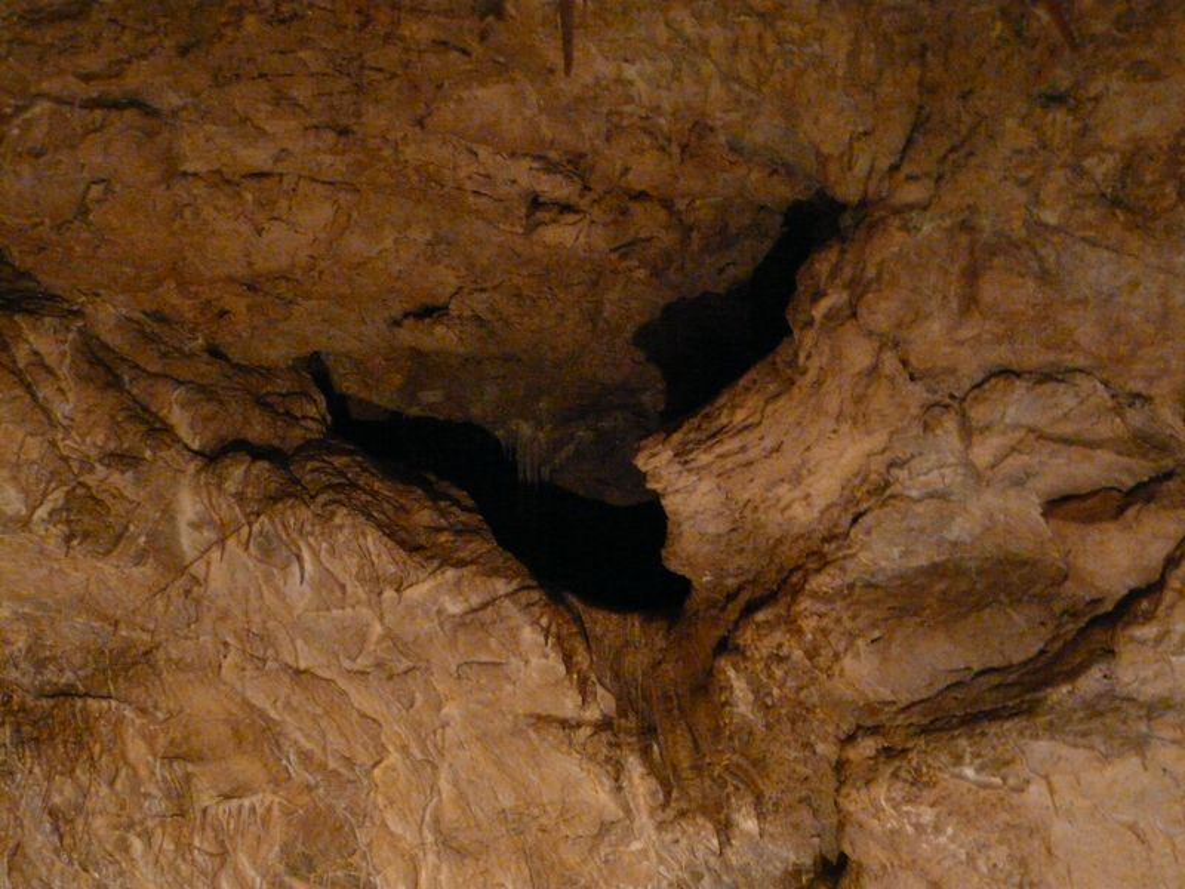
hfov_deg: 43.9
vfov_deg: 33.6
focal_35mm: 43
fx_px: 1472
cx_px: 592
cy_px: 444
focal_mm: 7
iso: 800
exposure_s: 1/8
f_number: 3.2
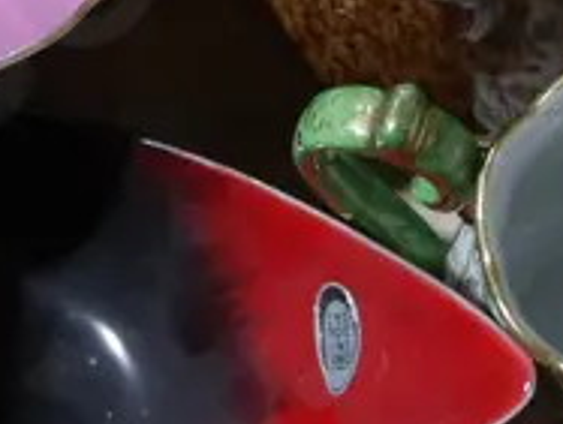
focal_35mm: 186
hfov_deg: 10.5
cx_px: 560
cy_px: -386
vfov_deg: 7.7
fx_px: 3031
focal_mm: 17
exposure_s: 1/60
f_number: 4
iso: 640
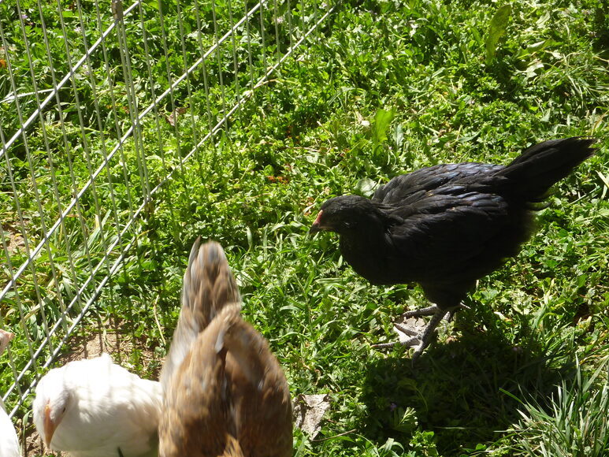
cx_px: 342
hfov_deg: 25.0
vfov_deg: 18.9
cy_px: 255
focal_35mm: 78
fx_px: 1372
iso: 80
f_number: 4.1
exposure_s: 1/320
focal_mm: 11
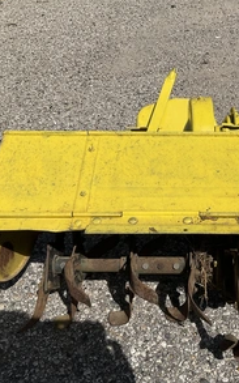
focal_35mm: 42
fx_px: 438
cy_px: 193
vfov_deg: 47.2
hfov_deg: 29.7
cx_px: 199
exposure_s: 1/5263
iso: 25
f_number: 1.8
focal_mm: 3
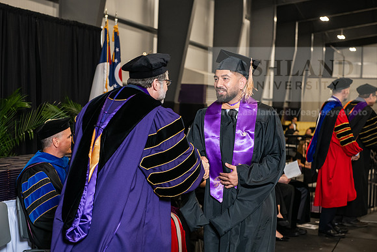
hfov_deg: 28.8
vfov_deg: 19.5
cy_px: 126
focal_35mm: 70
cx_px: 188
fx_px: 733
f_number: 5
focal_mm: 70
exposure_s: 1/200
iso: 2000
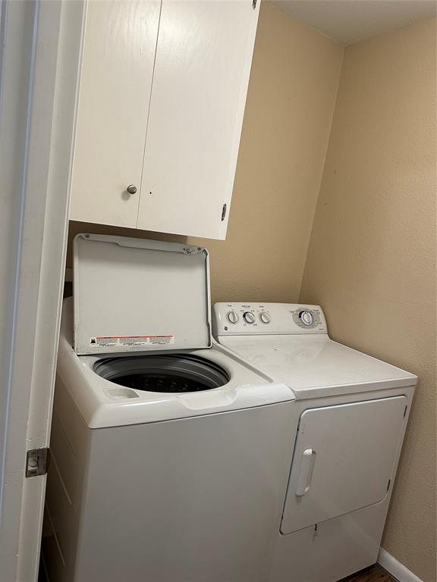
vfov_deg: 71.6
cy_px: 291
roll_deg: -8.7
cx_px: 218
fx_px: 404
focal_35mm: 24
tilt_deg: -8.3
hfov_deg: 56.8
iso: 200
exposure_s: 1/120
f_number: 1.78
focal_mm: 6.86
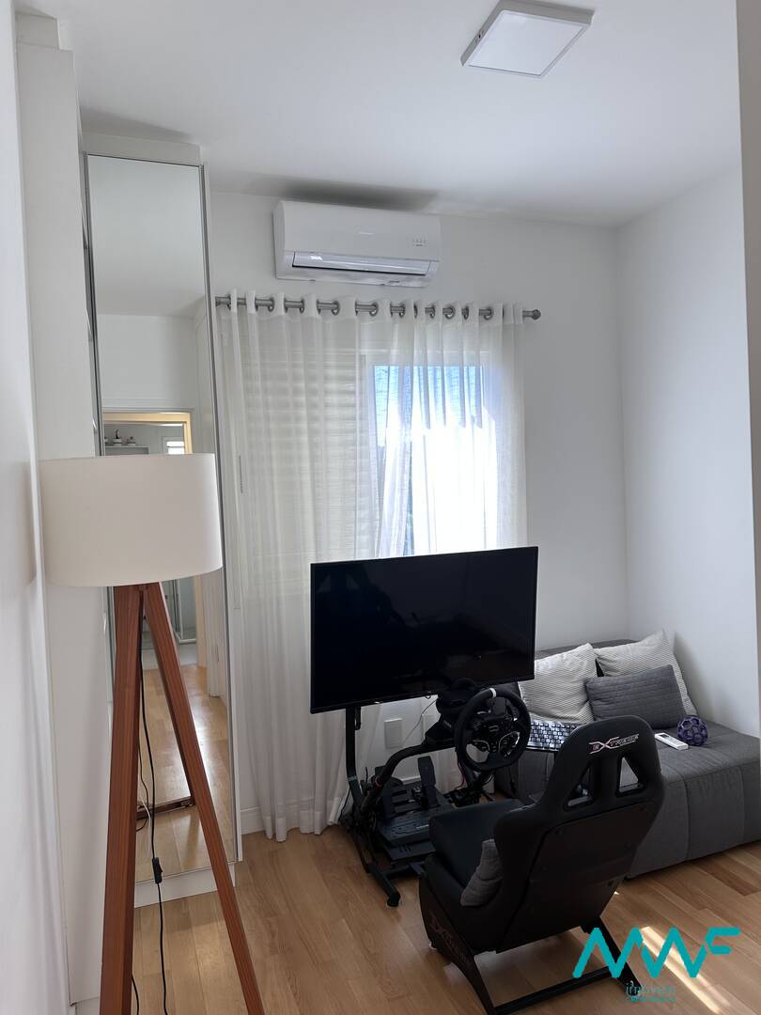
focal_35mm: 24
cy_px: 508
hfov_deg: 56.8
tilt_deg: -2.8
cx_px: 380
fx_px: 703
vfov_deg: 71.6
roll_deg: +2.8
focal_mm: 6.86
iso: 80
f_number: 1.78
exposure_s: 1/264
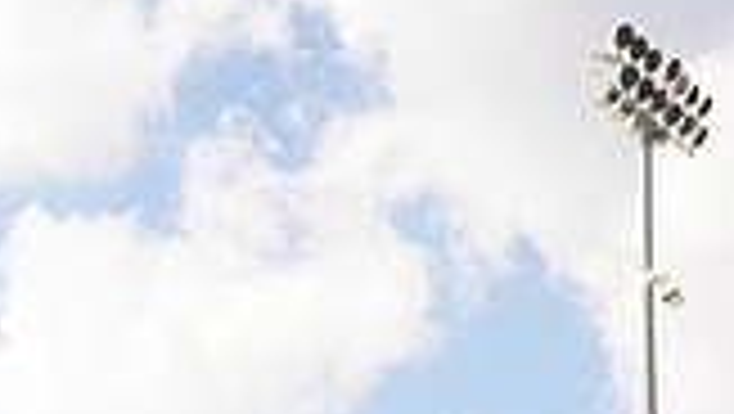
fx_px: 2084
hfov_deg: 19.7
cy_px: 954
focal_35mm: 107
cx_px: 135
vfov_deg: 10.1
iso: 100
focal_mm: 37
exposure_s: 1/200
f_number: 8
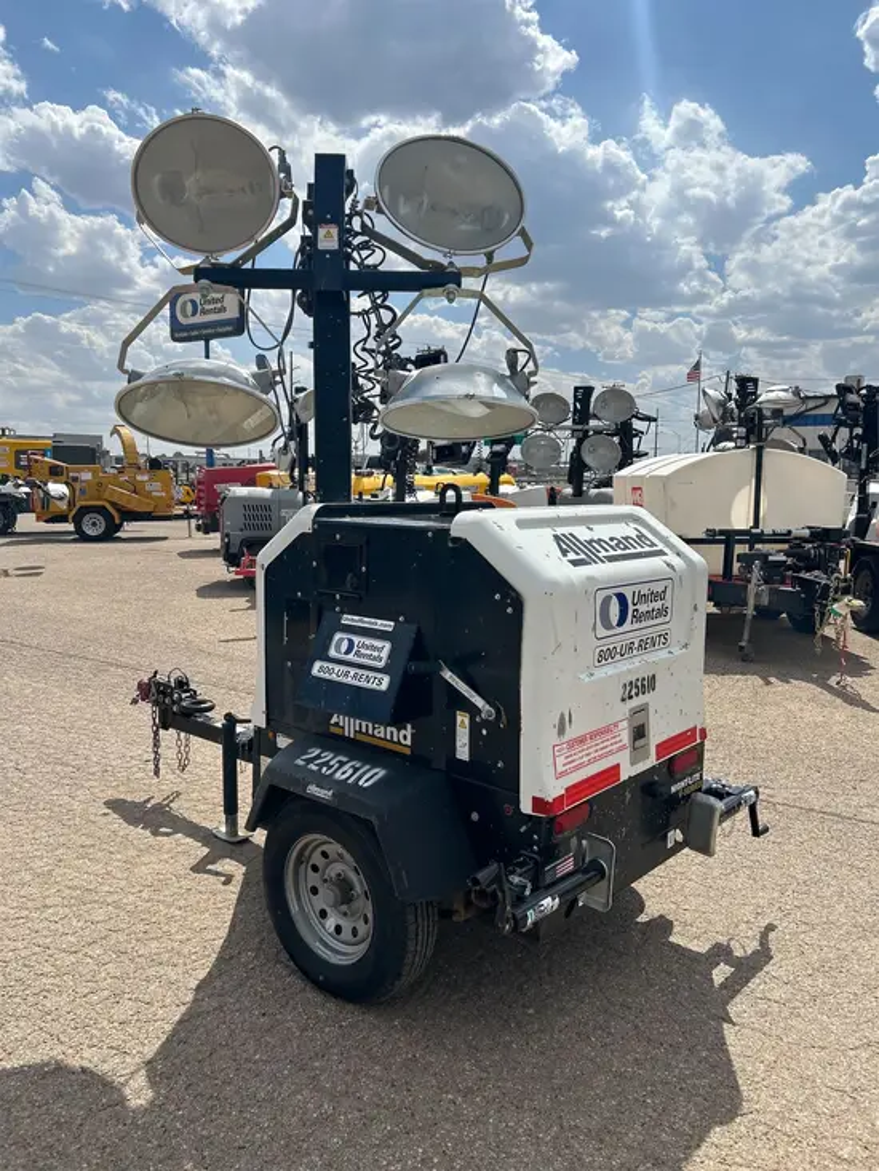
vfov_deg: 67.3
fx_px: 880
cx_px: 440
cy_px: 586
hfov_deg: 53.1
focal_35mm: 26
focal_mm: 5.7
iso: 50
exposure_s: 1/7463
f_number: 1.5
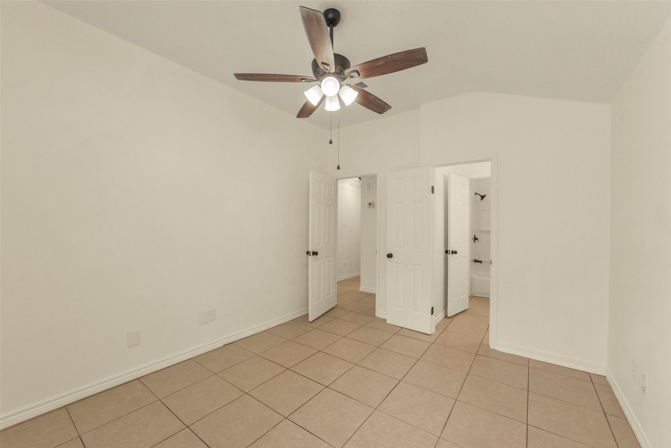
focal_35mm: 14
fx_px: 261
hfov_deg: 104.2
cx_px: 336
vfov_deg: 81.2
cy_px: 224
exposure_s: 1/30
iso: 500
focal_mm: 14
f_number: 11
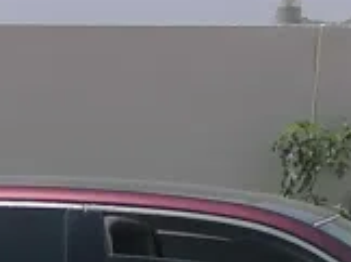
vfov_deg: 5.3
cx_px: 52
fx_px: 2754
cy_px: 608
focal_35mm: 272
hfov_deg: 7.3
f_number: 1.8
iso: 50
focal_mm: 5.3
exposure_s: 1/1828
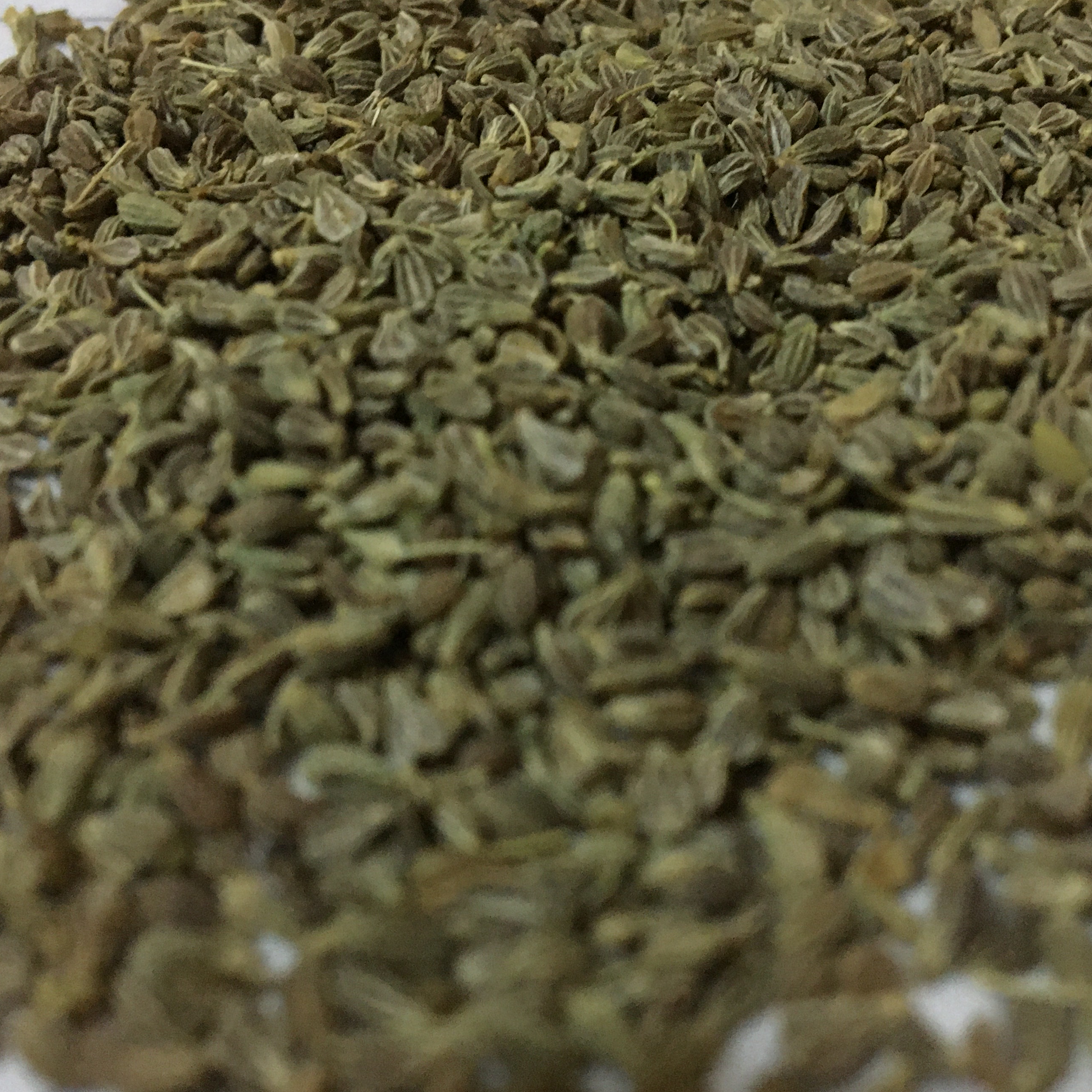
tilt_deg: -42.0
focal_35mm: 40
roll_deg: +0.7
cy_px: 490
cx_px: 549
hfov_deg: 41.9
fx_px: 1428
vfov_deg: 41.8
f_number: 2.2
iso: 400
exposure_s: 1/17
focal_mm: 4.15
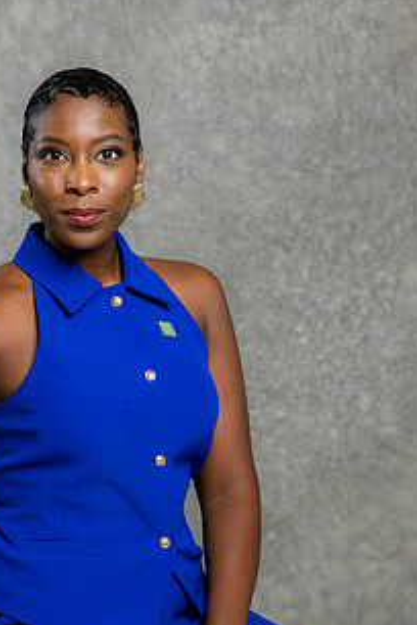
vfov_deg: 16.3
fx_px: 2172
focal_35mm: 125
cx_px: 114
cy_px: 431
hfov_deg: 10.9
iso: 125
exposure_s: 1/200
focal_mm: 85
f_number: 5
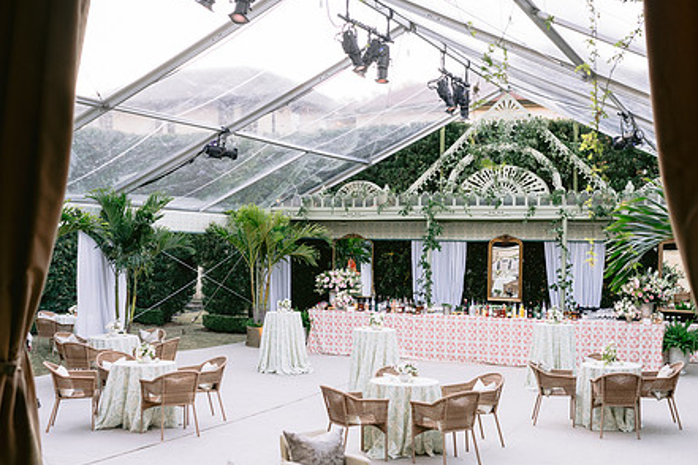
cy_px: 274
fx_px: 892
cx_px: 404
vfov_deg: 29.2
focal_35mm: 46
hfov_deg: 42.6
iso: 500
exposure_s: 1/125
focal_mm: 35
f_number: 4
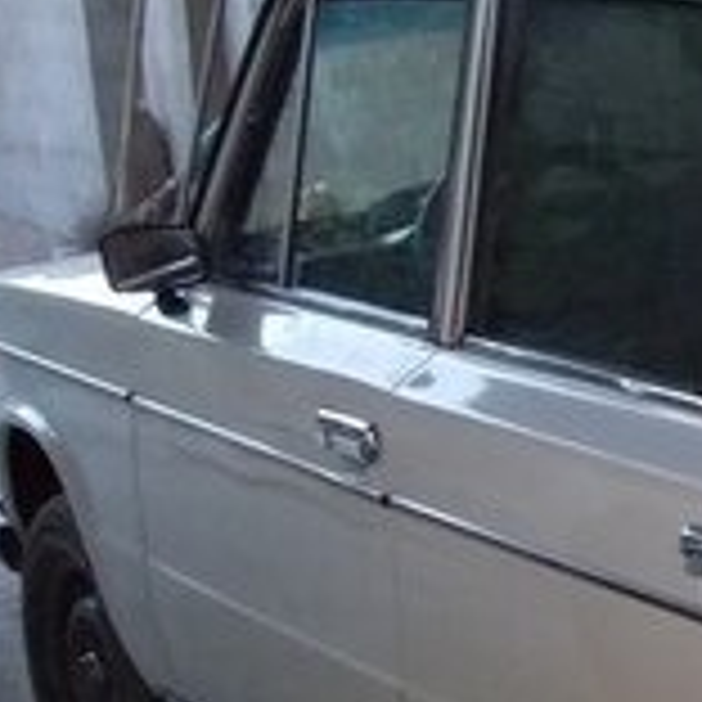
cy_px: 673
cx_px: 1372
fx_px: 2661
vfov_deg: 14.8
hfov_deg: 13.1
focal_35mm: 116
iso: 80
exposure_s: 1/50
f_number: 2.2
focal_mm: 3.3
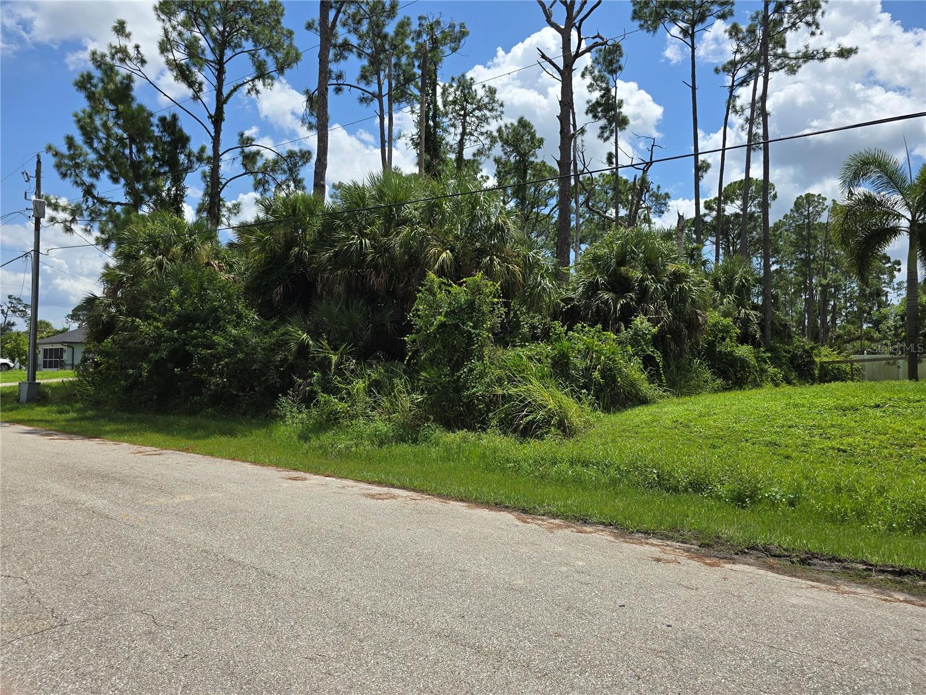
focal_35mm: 23
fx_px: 615
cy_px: 348
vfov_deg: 58.9
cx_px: 463
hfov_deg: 73.9
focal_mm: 6.3
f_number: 1.7
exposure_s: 1/1084
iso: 12
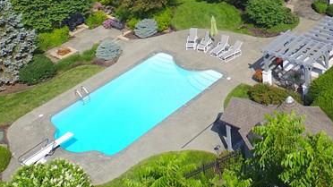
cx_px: 262
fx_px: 530
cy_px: -21
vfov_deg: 19.2
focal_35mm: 60
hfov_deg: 34.0
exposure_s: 1/871
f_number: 2.8
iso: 100
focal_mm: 3.61
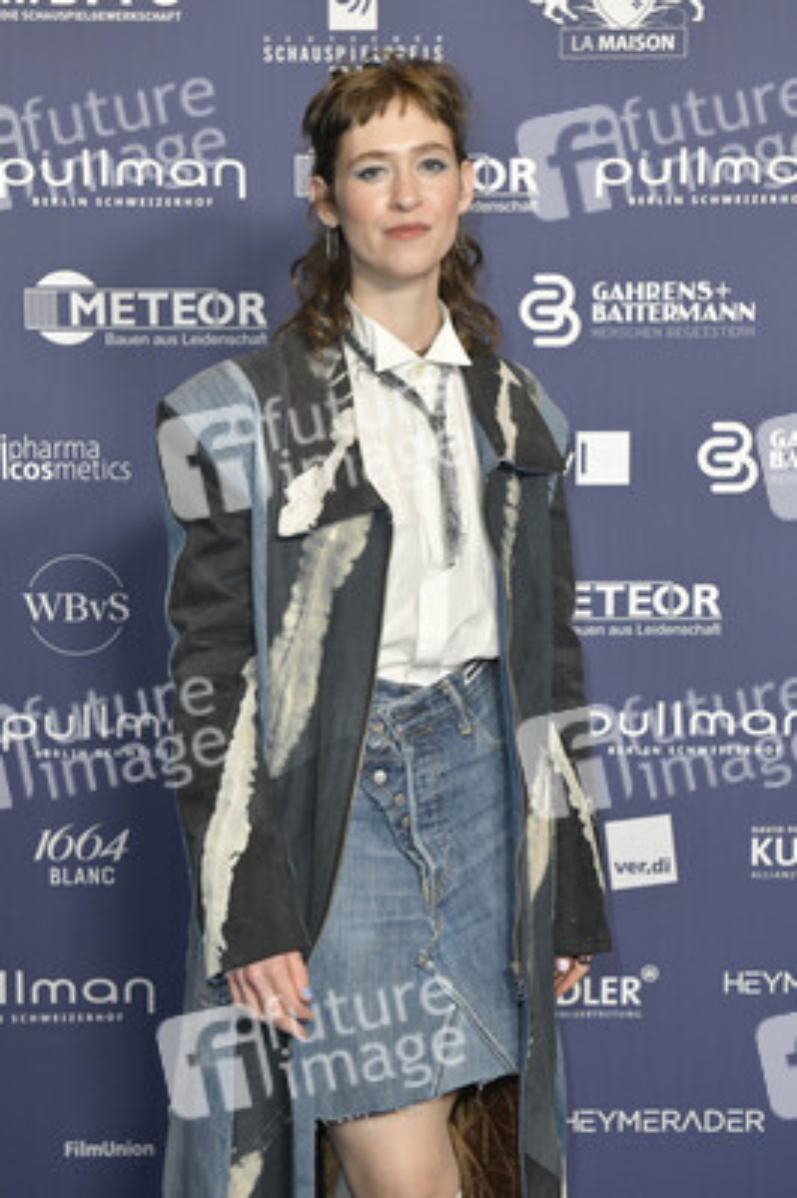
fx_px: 1863
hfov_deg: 24.2
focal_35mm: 56
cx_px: 398
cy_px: 599
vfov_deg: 35.7
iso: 2000
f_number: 6.3
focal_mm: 56
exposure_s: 1/250
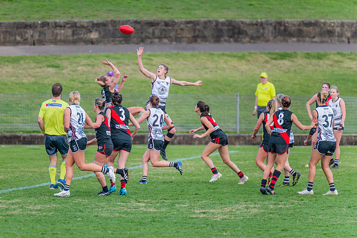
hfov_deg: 4.2
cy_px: 116
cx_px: 149
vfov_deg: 2.8
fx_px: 4882
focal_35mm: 492
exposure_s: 1/1250
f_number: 4.5
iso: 800
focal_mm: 420
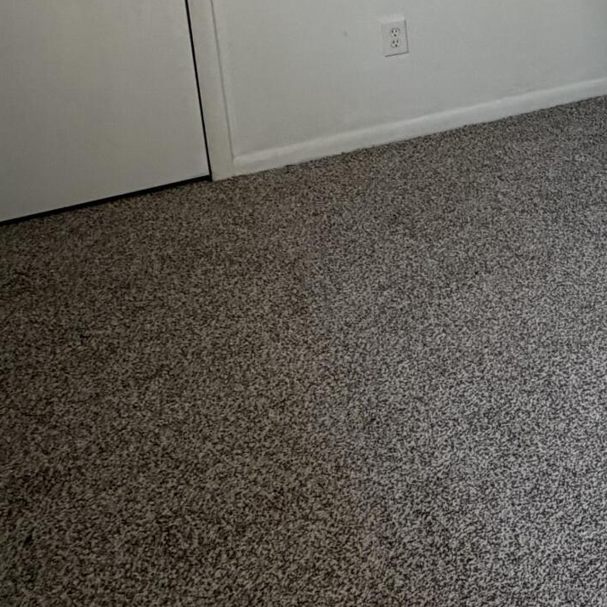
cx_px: 883
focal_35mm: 52
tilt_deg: -10.1
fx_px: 1032
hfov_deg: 25.6
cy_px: -44
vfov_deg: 29.8
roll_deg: +0.8
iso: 125
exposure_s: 1/121
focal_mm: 2.22
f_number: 2.2
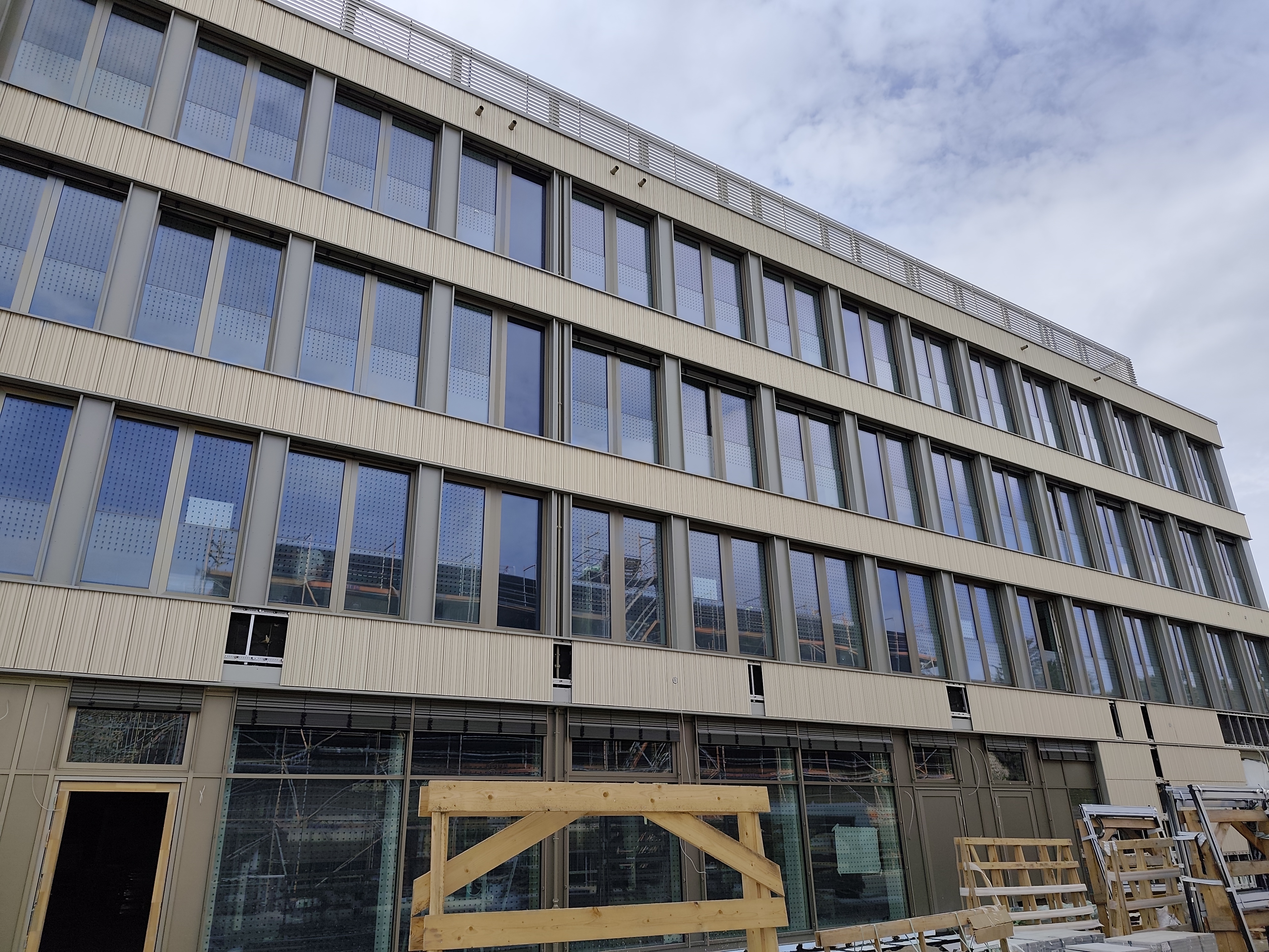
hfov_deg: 73.9
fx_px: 843
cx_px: 634
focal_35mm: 23
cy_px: 476
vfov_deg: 58.9
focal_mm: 6.19
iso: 50
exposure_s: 1/1089
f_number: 1.65
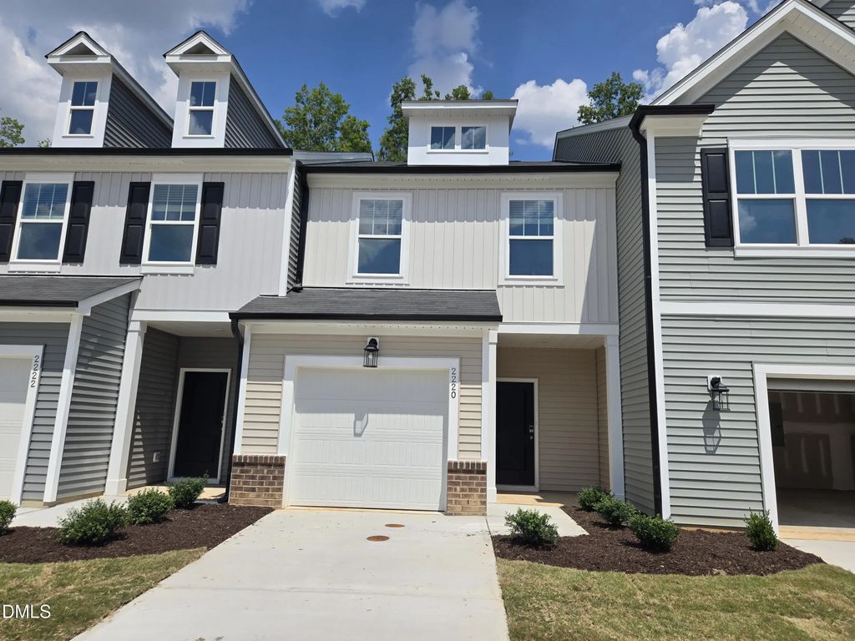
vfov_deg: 58.9
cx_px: 428
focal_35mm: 23
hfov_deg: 73.9
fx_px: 568
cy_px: 320
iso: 25
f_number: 1.8
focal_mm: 5.4
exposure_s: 1/3589
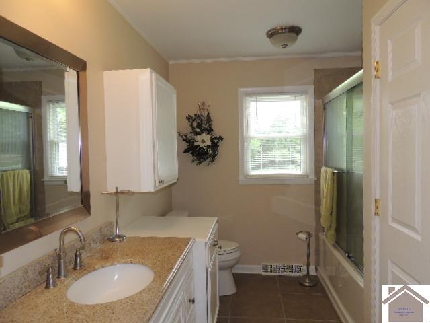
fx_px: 298
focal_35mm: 24
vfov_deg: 56.8
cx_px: 215
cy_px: 162
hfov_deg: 71.6
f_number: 3
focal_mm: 4.3
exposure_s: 1/40
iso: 100
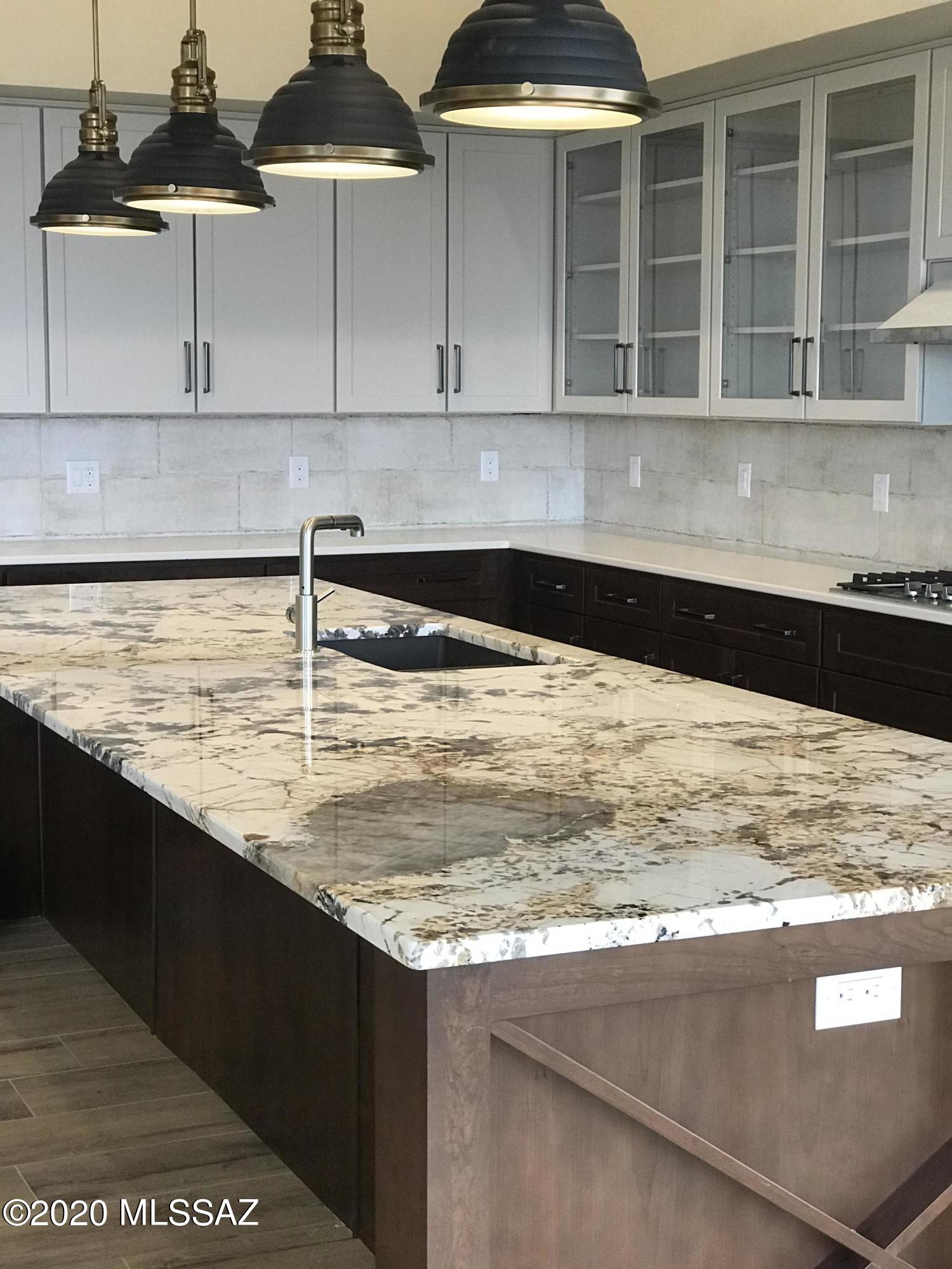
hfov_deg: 25.7
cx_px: 476
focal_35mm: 57
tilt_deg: -6.7
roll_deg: -0.1
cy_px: 634
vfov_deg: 33.8
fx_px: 2090
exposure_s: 1/60
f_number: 2.8
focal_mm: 6.6
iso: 160
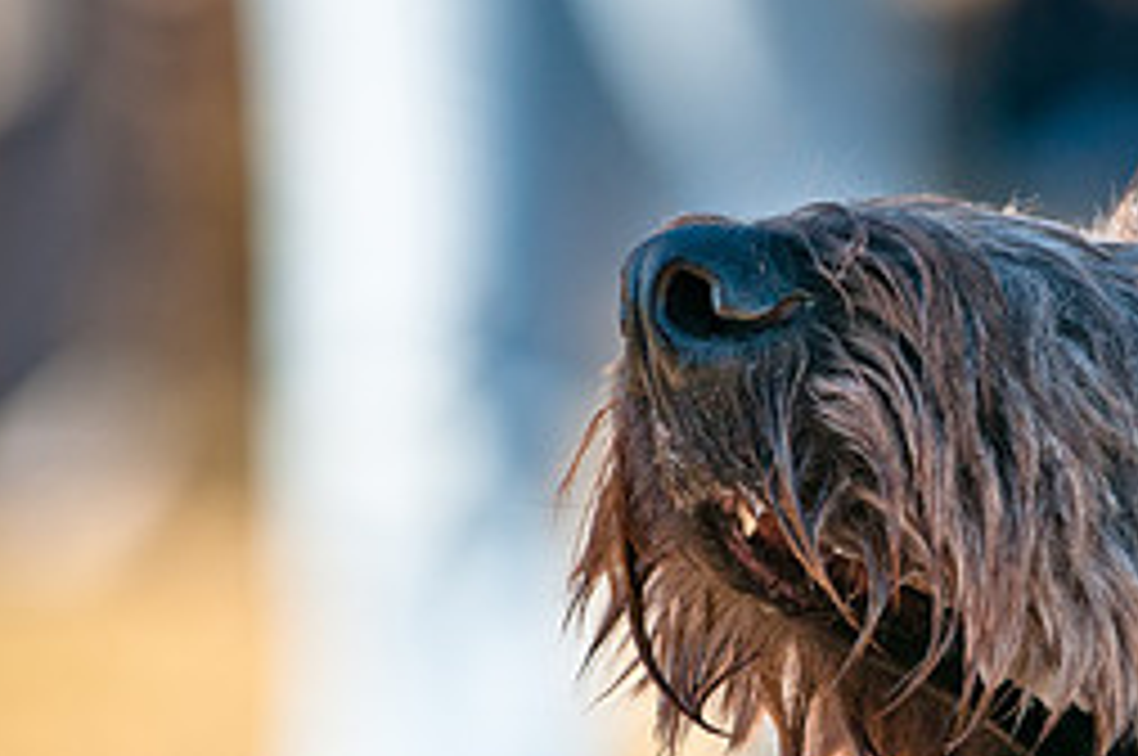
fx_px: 21689
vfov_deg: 2.0
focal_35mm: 687
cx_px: 909
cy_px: 430
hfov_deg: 3.0
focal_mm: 200
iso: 200
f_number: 5.6
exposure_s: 1/320
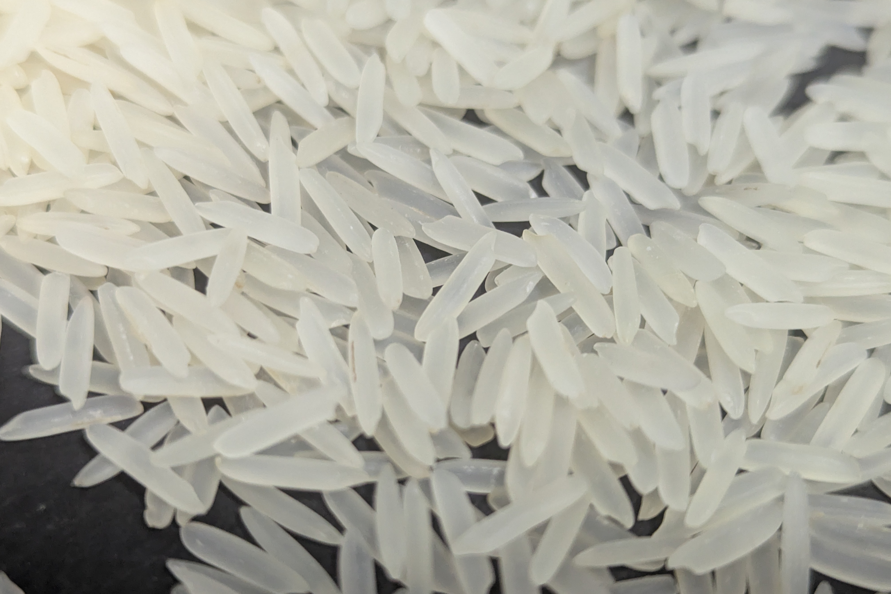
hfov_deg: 38.9
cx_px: 443
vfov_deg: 26.5
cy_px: 320
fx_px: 1262
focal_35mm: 51
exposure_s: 1/50
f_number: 1.85
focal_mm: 6.81
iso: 565
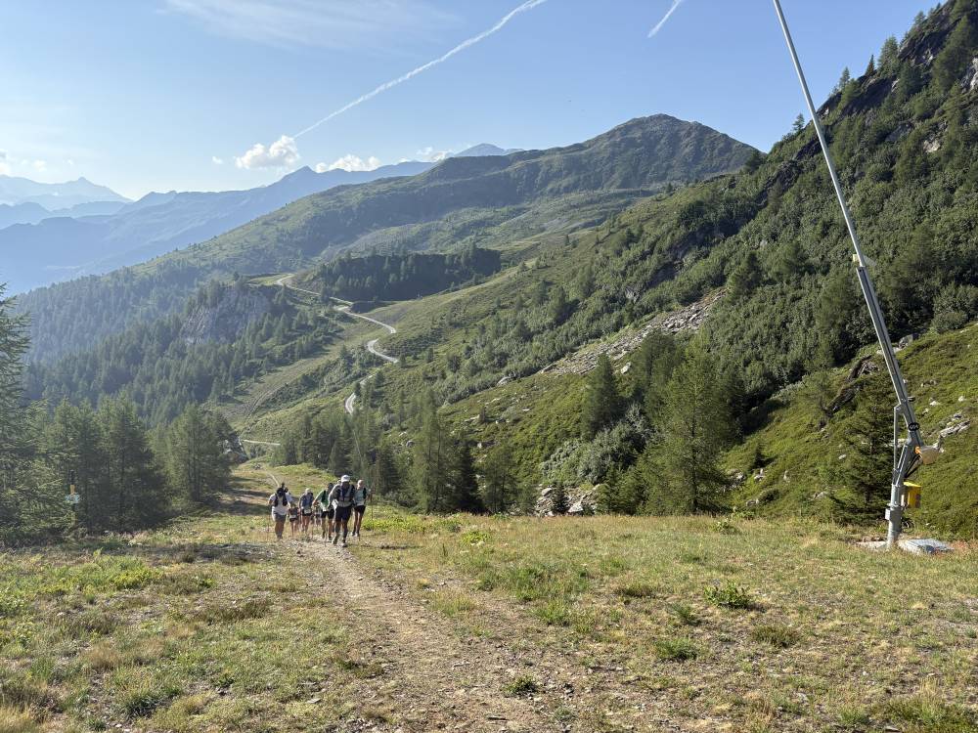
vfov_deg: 53.1
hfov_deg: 67.3
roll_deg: -1.7
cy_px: 366
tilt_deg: -7.2
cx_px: 489
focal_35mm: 26
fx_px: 735
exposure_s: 1/3623
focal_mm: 5.96
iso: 64
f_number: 1.6
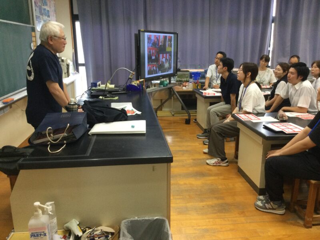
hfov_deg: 58.4
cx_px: 160
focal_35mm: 31
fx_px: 287
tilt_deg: -12.7
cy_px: 120
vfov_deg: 45.4
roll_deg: +0.4
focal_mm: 3.3
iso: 125
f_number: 2.4
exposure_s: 1/30
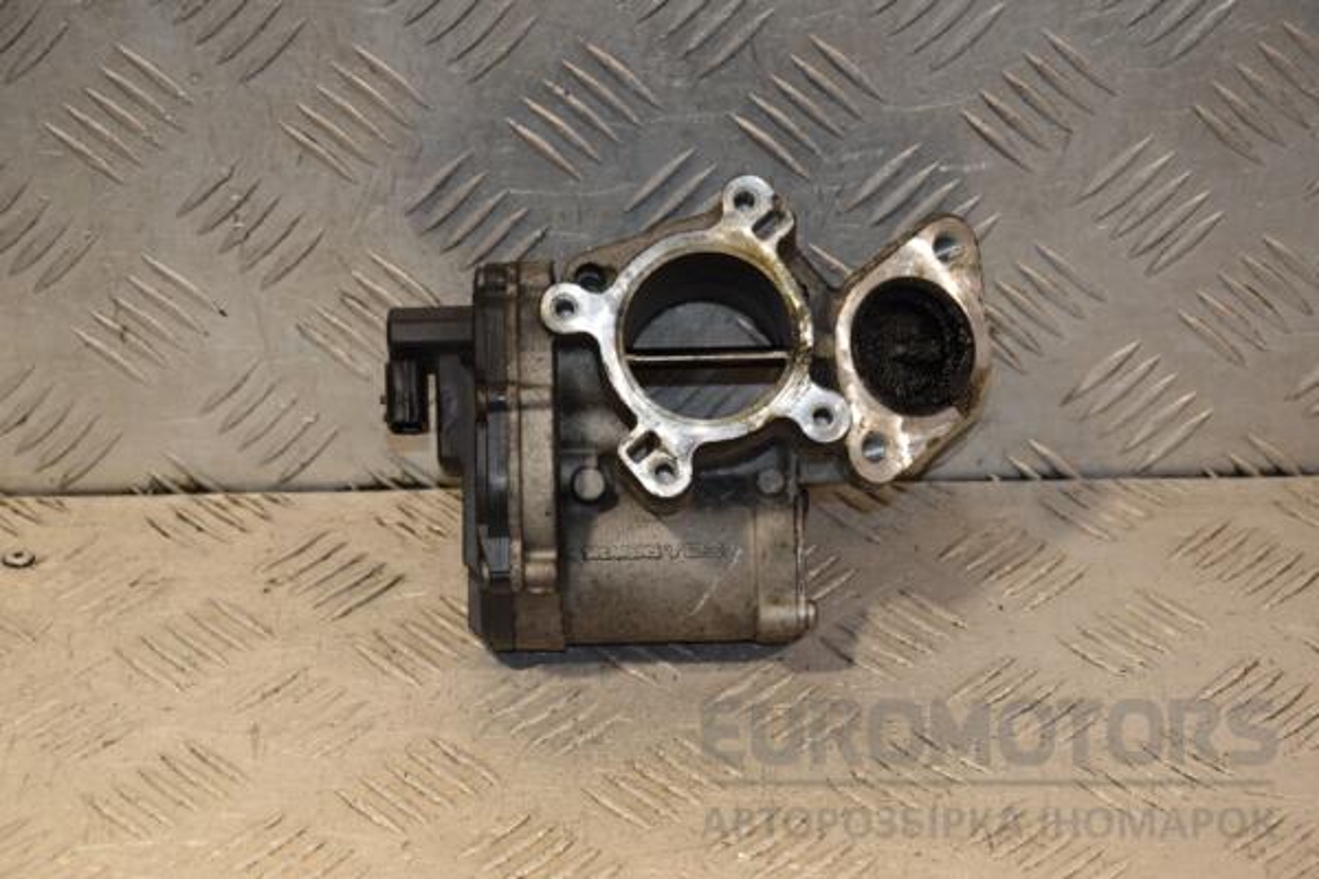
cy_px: 440
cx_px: 660
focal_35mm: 105
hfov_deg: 19.5
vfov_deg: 13.0
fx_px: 3847
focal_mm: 70
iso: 800
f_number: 6.3
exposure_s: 1/200
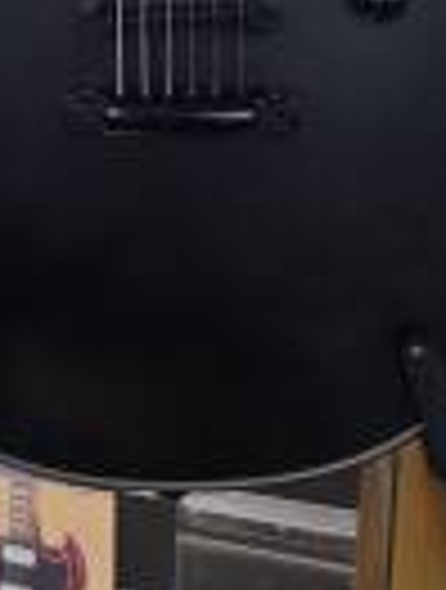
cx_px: 189
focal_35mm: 91
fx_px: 1556
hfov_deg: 16.3
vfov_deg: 16.6
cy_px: -572
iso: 64
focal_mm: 5.4
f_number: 1.8
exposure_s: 1/120
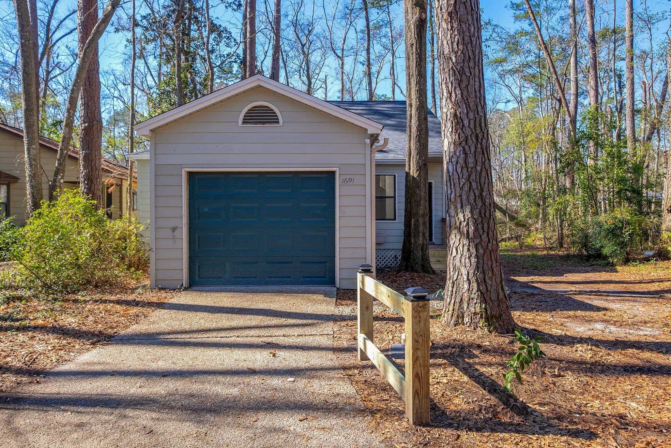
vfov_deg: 49.6
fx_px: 485
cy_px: 216
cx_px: 343
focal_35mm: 26
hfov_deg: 69.4
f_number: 5.6
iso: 250
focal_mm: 16.6
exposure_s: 1/280
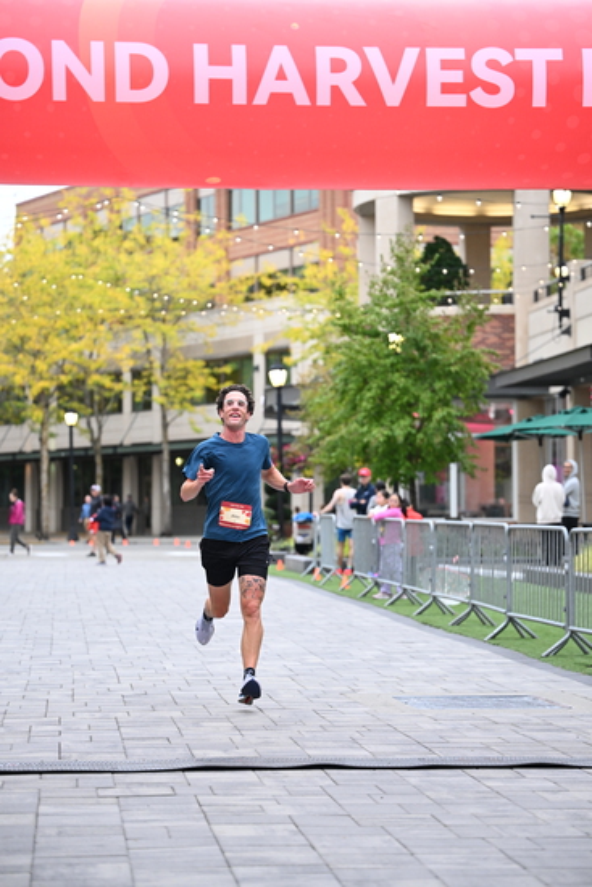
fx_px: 2169
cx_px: 296
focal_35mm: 88
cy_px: 444
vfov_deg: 23.1
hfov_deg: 15.5
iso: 1600
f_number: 2.8
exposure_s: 1/800
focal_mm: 88
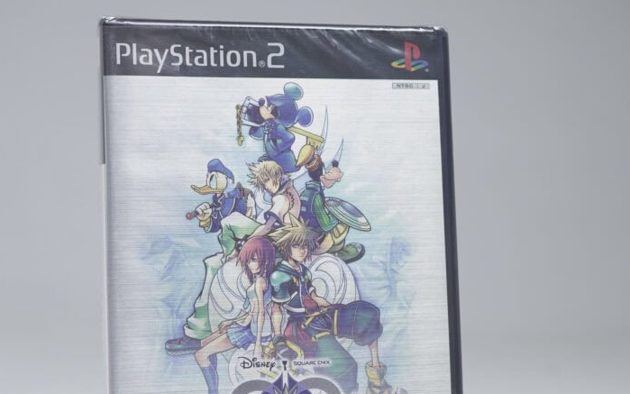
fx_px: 1082
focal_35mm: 63
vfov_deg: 20.6
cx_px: 283
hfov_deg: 32.4
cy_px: 267
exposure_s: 1/25
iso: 640
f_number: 5.6
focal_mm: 36
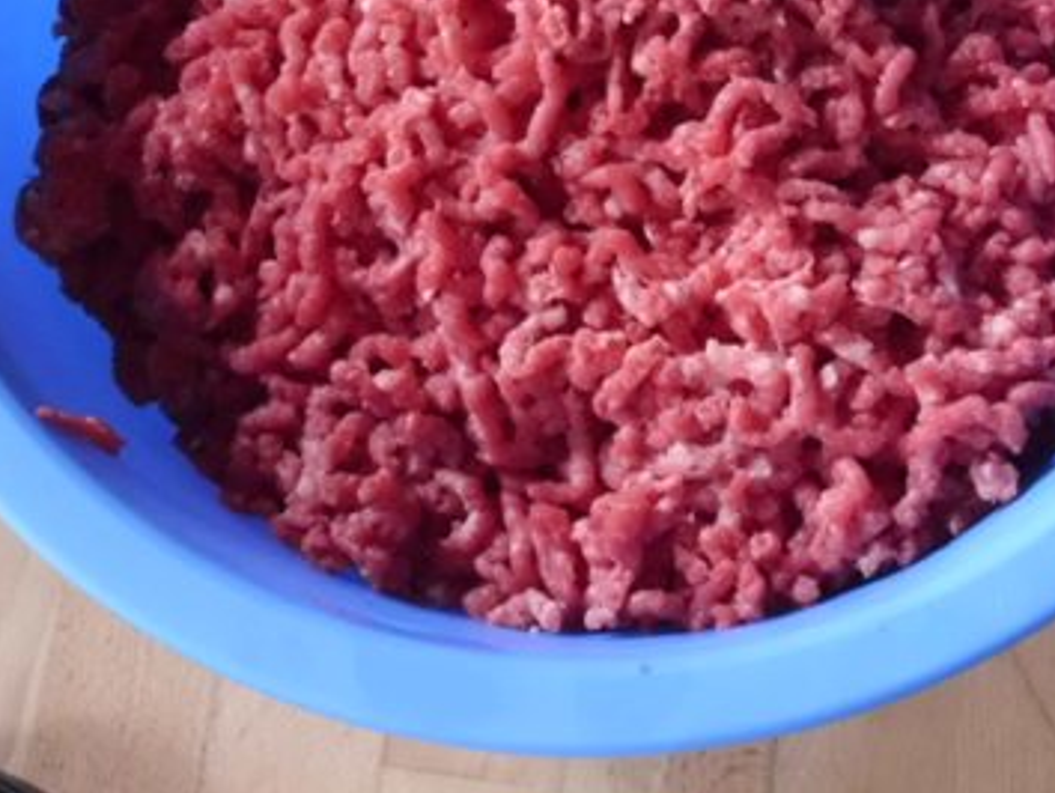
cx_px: 659
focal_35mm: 65
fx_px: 1982
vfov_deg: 22.4
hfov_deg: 29.7
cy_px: 179
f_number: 2.9
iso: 400
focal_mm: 6.3
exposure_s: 1/60
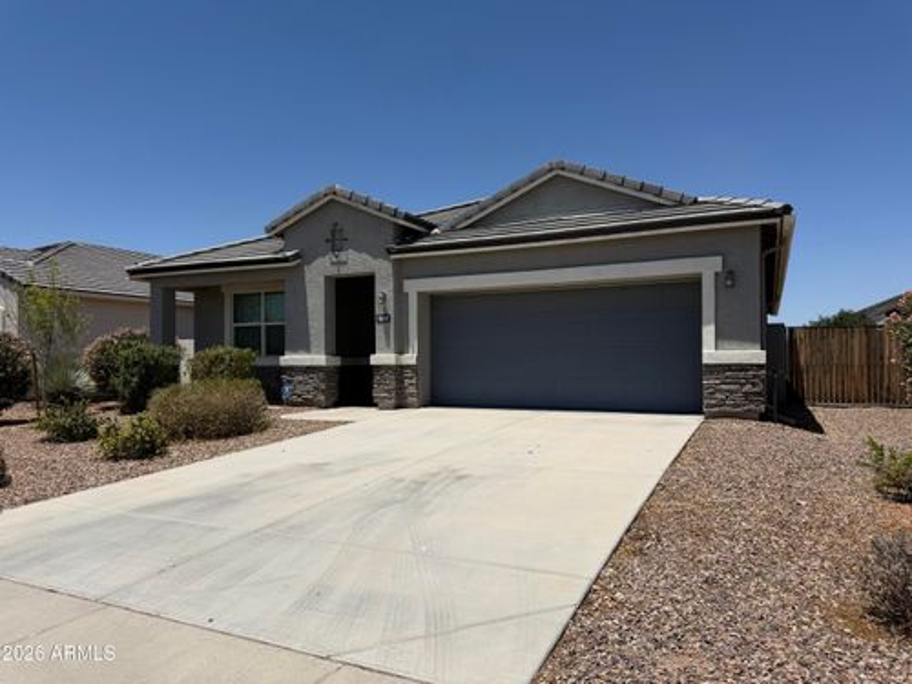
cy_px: 342
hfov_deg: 71.6
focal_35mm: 24
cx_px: 456
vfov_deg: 56.8
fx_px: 632
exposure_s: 1/10309
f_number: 1.78
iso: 80
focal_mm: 6.76
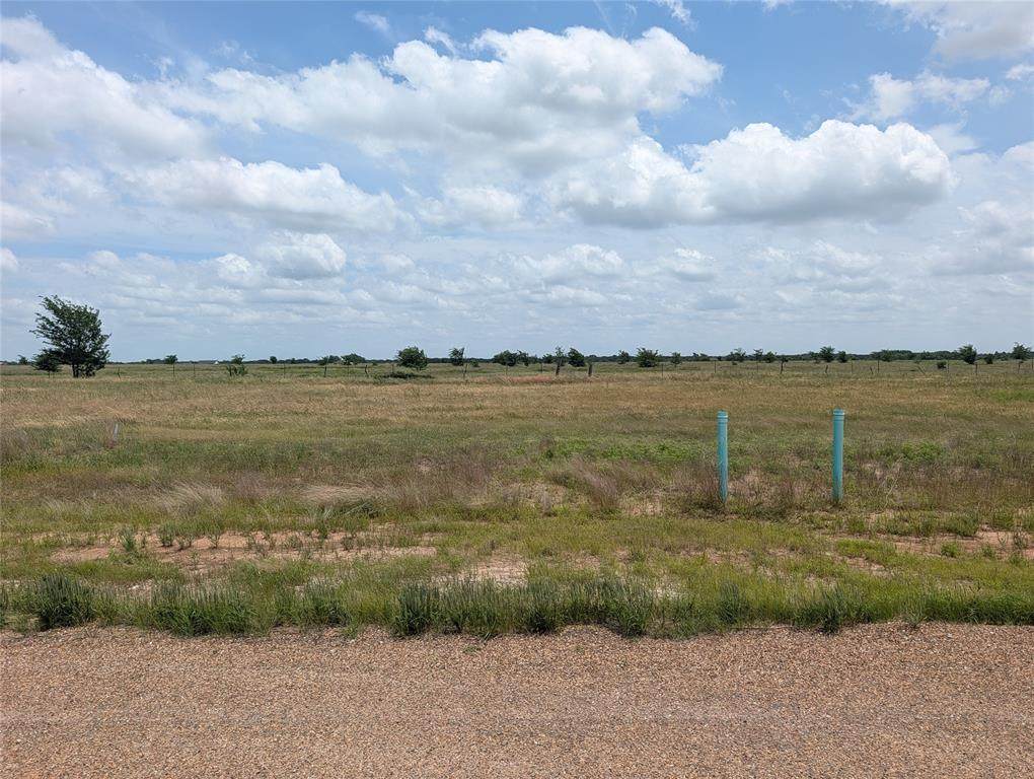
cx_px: 517
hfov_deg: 71.5
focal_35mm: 24
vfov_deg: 56.9
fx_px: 718
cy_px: 390
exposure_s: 1/1517
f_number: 1.68
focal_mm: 6.9
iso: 22
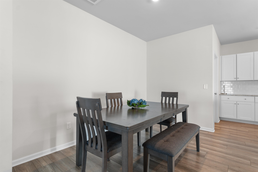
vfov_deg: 70.4
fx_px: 122
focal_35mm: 17
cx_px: 129
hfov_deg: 93.3
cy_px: 86
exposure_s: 1/10
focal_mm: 11.5
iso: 100
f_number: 4.8
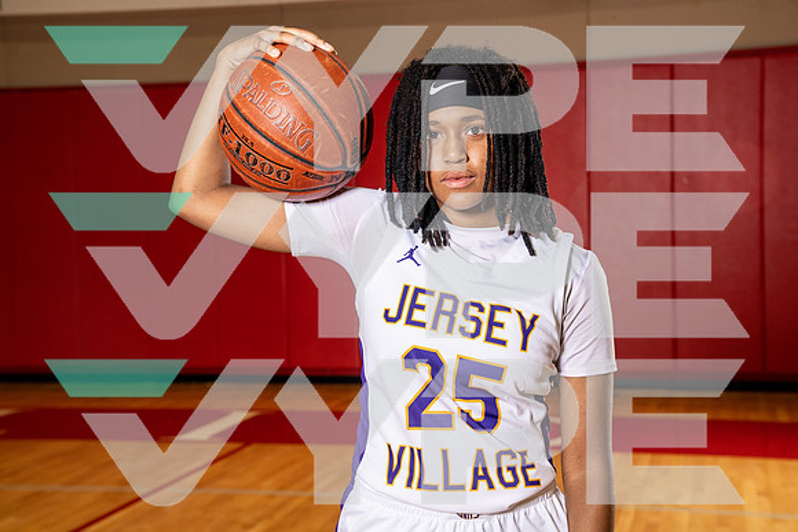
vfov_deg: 23.8
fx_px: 1264
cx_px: 399
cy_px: 266
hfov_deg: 35.0
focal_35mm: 57
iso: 500
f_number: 5.6
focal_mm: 57
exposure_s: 1/250
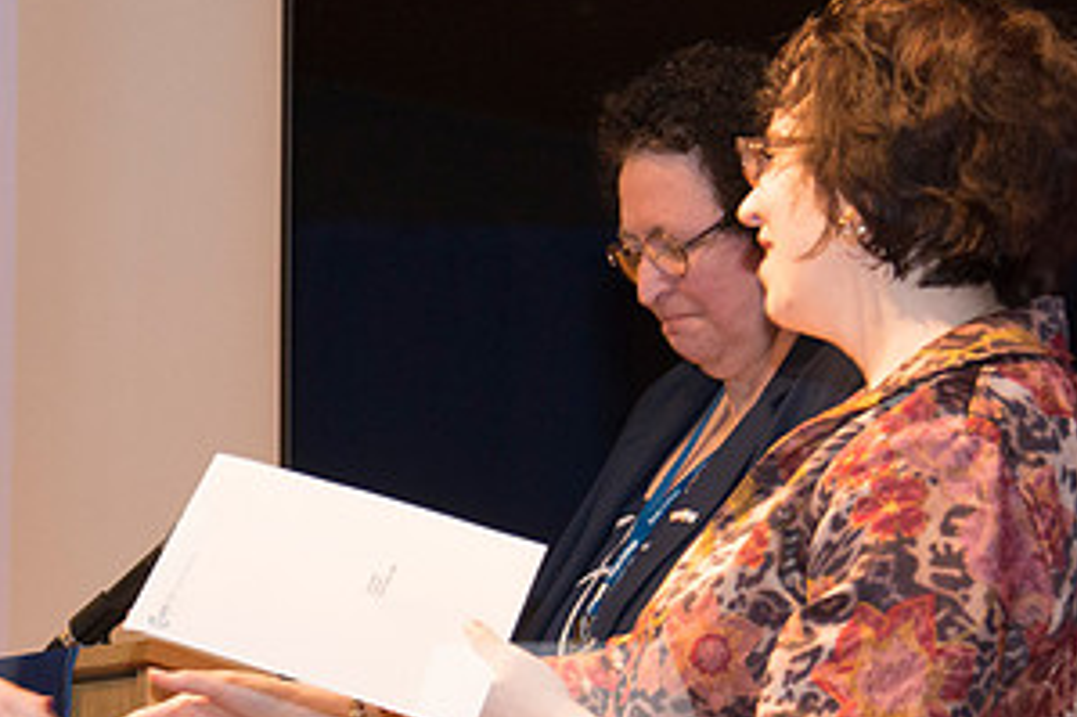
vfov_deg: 5.8
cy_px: 621
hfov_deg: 8.7
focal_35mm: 236
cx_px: 173
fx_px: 7056
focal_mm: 100
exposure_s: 1/80
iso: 2000
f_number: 5.3
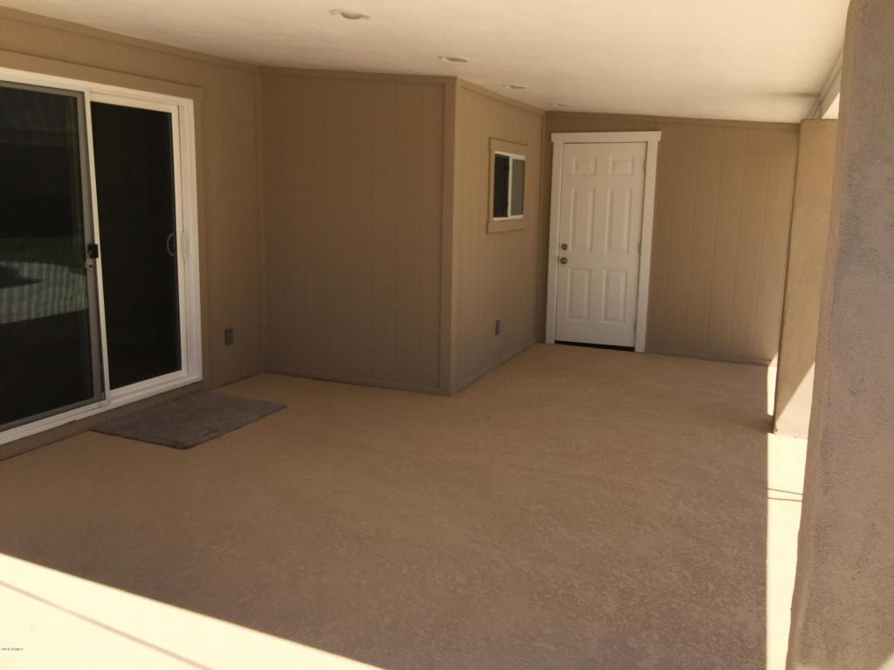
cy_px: 335
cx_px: 447
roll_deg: -1.8
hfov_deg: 61.7
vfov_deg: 48.2
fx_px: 749
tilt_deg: -8.4
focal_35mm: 29
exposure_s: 1/1980
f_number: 2.2
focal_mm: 4.15
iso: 32
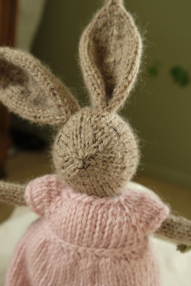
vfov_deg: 53.1
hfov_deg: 36.9
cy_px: 143
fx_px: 286
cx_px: 96
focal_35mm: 36
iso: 1000
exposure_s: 1/60
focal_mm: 24
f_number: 5.6
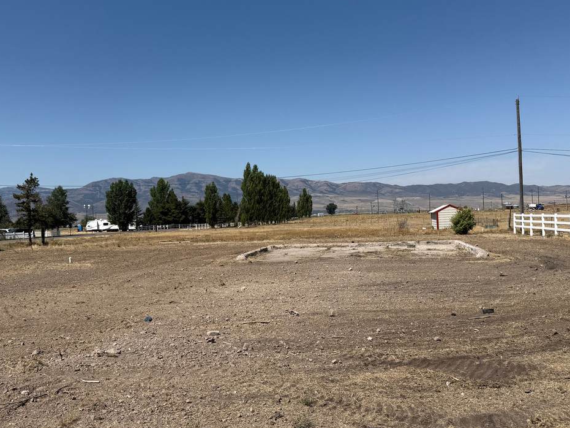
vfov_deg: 42.9
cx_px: 260
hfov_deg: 55.3
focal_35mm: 33
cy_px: 201
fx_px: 543
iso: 80
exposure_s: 1/8130
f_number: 1.78
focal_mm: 6.76
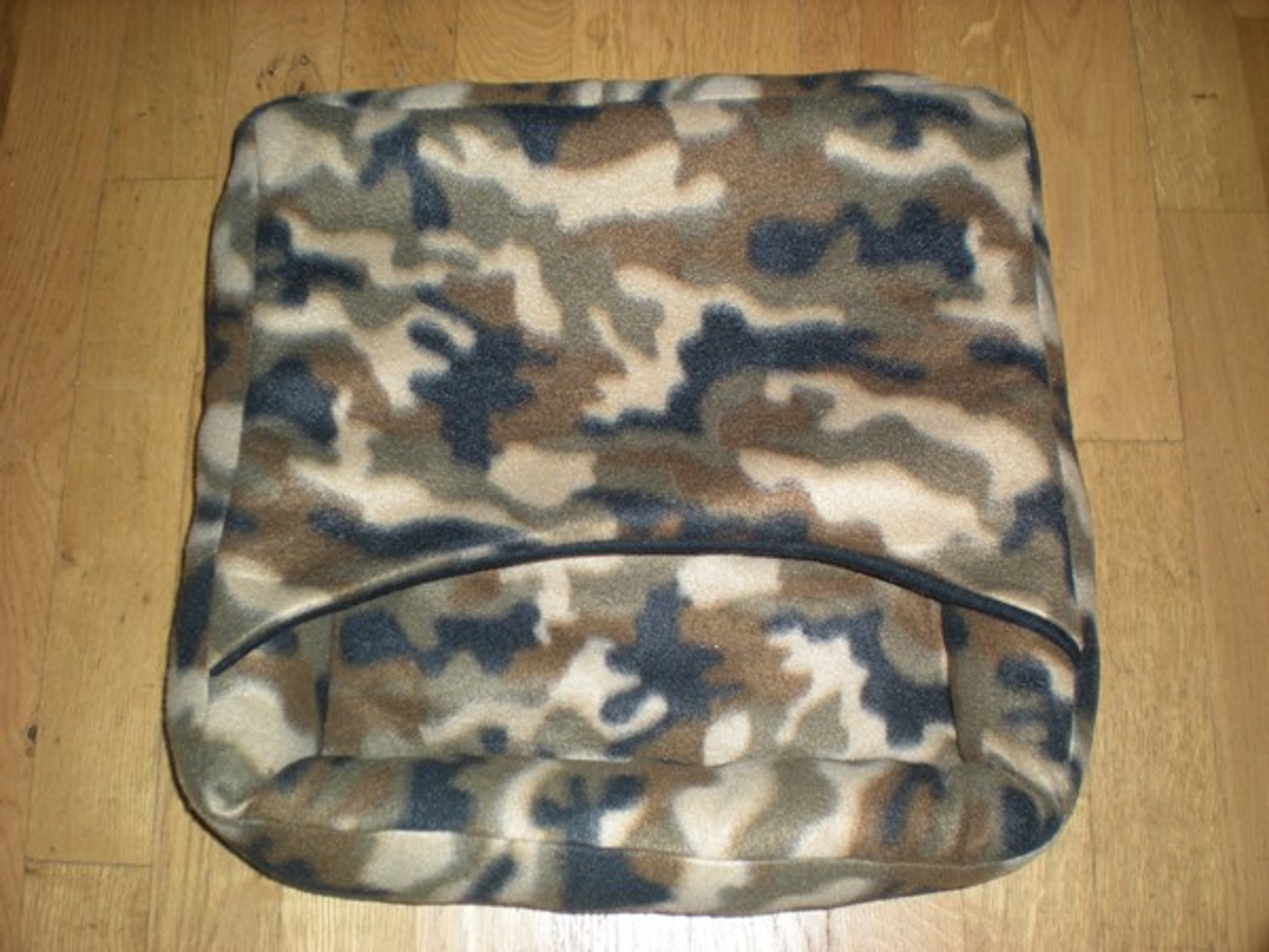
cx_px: 634
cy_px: 476
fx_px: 1393
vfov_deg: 37.7
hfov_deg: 49.0
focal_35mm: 38
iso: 64
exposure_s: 1/60
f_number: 3.1
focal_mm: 6.3
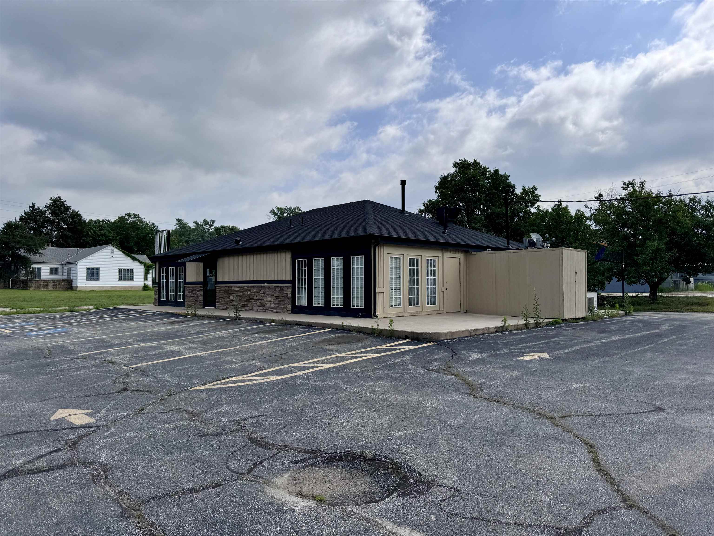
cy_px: 268
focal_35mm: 24
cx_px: 357
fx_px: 495
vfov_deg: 56.8
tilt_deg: +0.8
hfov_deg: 71.6
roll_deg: +0.3
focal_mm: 6.76
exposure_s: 1/7937
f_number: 1.78
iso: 80
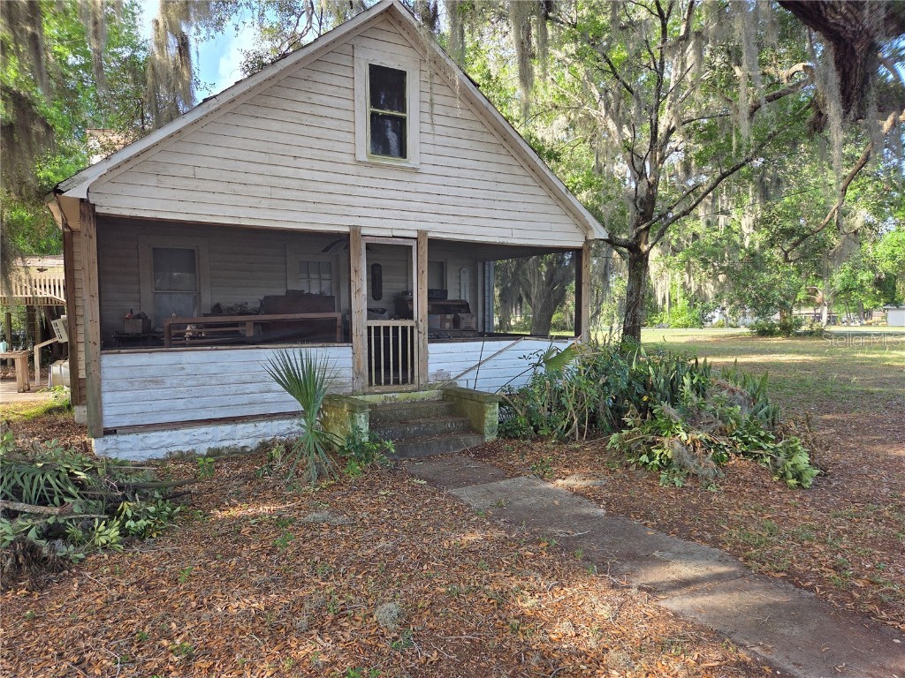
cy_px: 339
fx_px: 601
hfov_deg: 73.9
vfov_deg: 58.9
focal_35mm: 23
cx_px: 452
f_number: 1.8
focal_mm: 5.4
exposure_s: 1/180
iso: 25
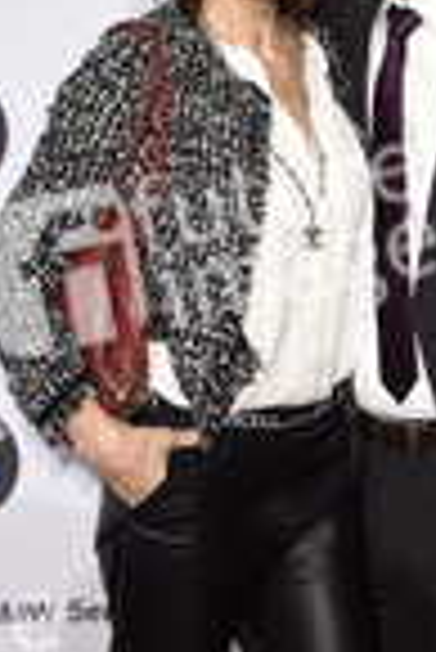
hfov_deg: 17.6
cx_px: 337
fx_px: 1395
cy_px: 477
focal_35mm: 77
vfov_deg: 26.0
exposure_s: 1/200
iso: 800
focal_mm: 28
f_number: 5.6
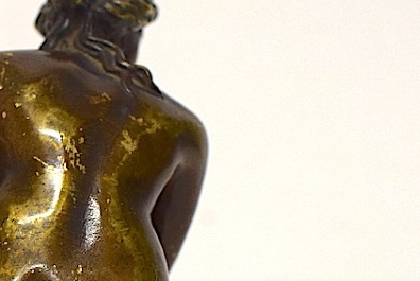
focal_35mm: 109
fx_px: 1273
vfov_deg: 12.4
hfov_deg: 18.5
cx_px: 80
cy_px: 308
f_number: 5.6
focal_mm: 24
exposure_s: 1/125
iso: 800
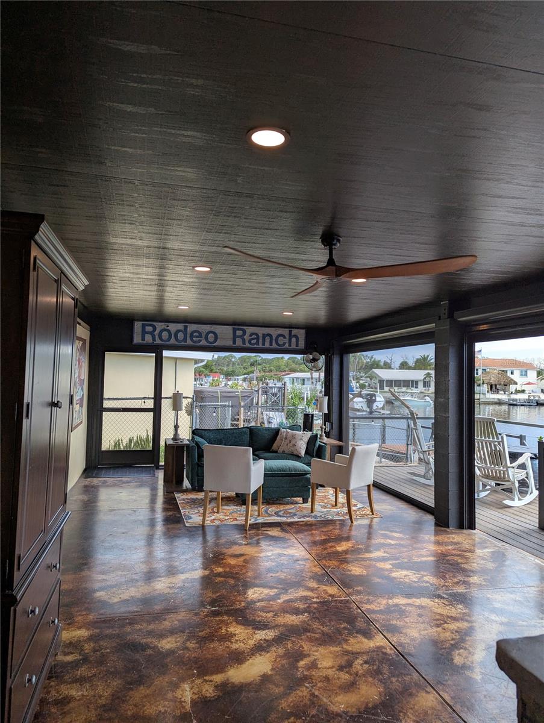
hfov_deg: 56.9
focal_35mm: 24
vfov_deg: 71.5
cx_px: 272
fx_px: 502
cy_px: 362
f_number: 1.85
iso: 43
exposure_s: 1/299
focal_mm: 6.81
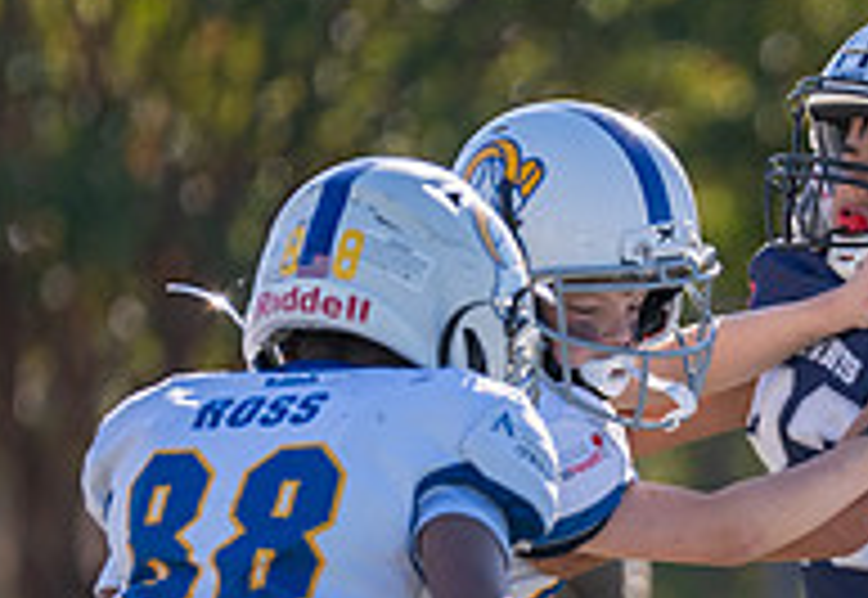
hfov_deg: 2.1
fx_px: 23850
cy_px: 654
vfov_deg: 1.4
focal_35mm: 979
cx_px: 1352
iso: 100
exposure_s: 1/1250
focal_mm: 200
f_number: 2.8
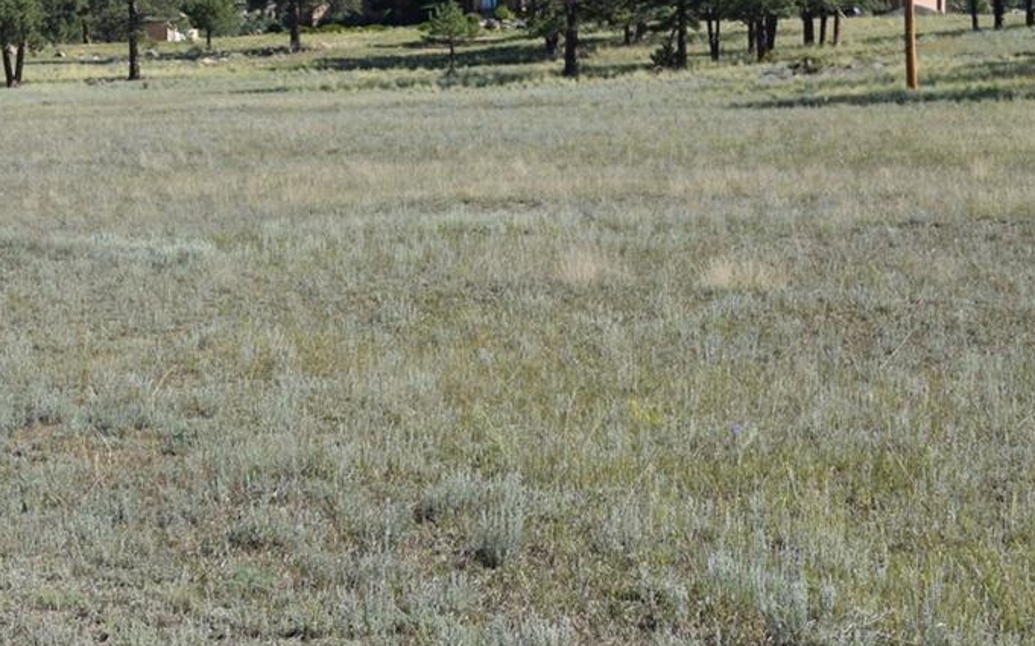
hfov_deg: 19.2
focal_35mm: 104
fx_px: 2938
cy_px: 38
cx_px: -103
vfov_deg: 12.4
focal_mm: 29
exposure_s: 1/250
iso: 100
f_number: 8
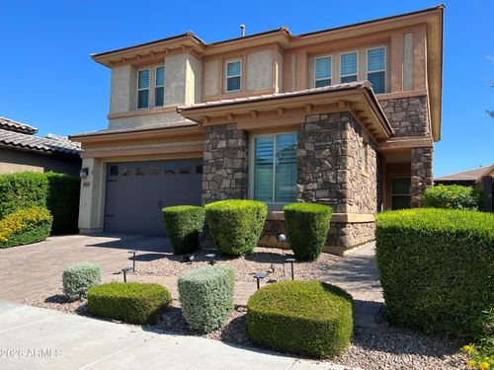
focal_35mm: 26
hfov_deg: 67.3
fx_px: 371
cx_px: 247
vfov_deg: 53.1
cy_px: 185
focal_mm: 5.7
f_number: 1.5
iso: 50
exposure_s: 1/2353
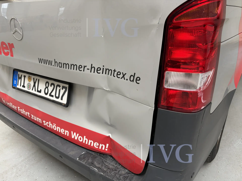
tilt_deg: -23.1
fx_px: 182
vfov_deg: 53.1
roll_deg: +1.4
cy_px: 90
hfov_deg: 67.3
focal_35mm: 26
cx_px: 121
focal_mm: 5.96
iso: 125
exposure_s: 1/69
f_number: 1.6
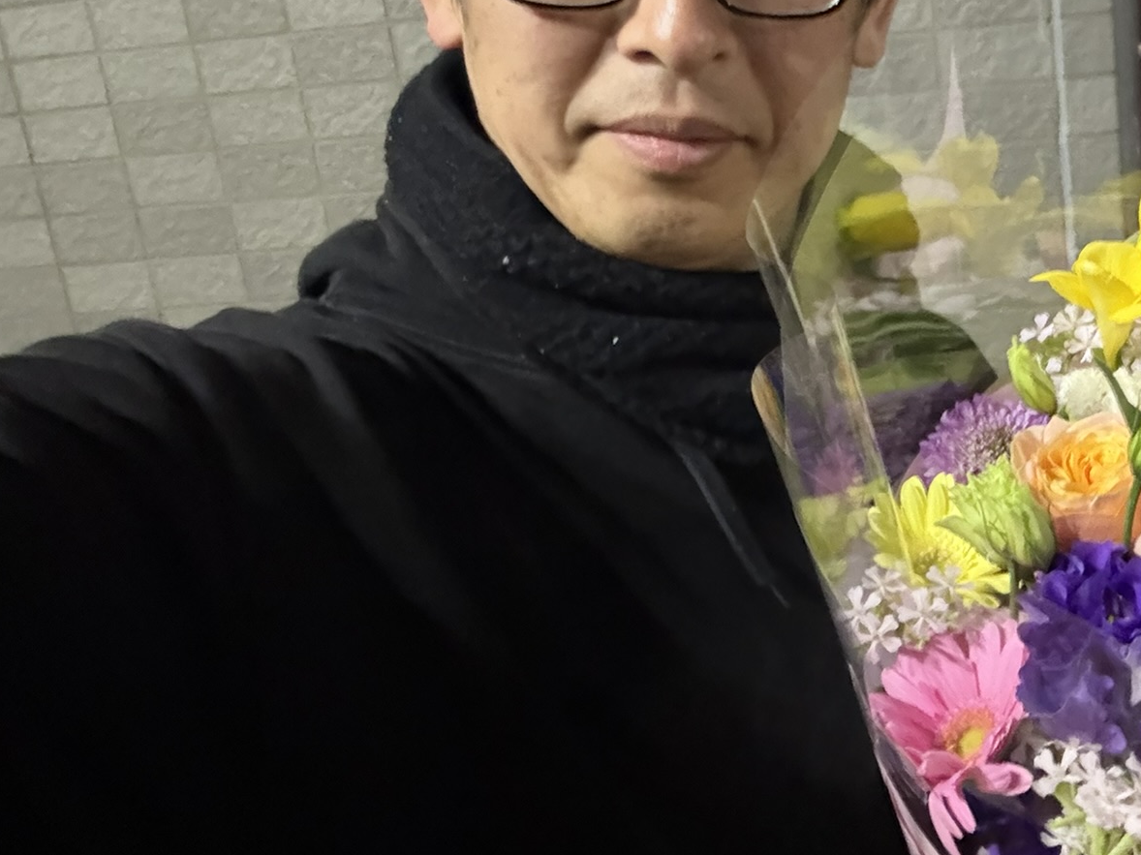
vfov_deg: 35.7
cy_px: 320
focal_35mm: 40
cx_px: 963
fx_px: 1318
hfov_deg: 43.8
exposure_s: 1/17
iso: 800
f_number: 1.9
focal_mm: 2.69
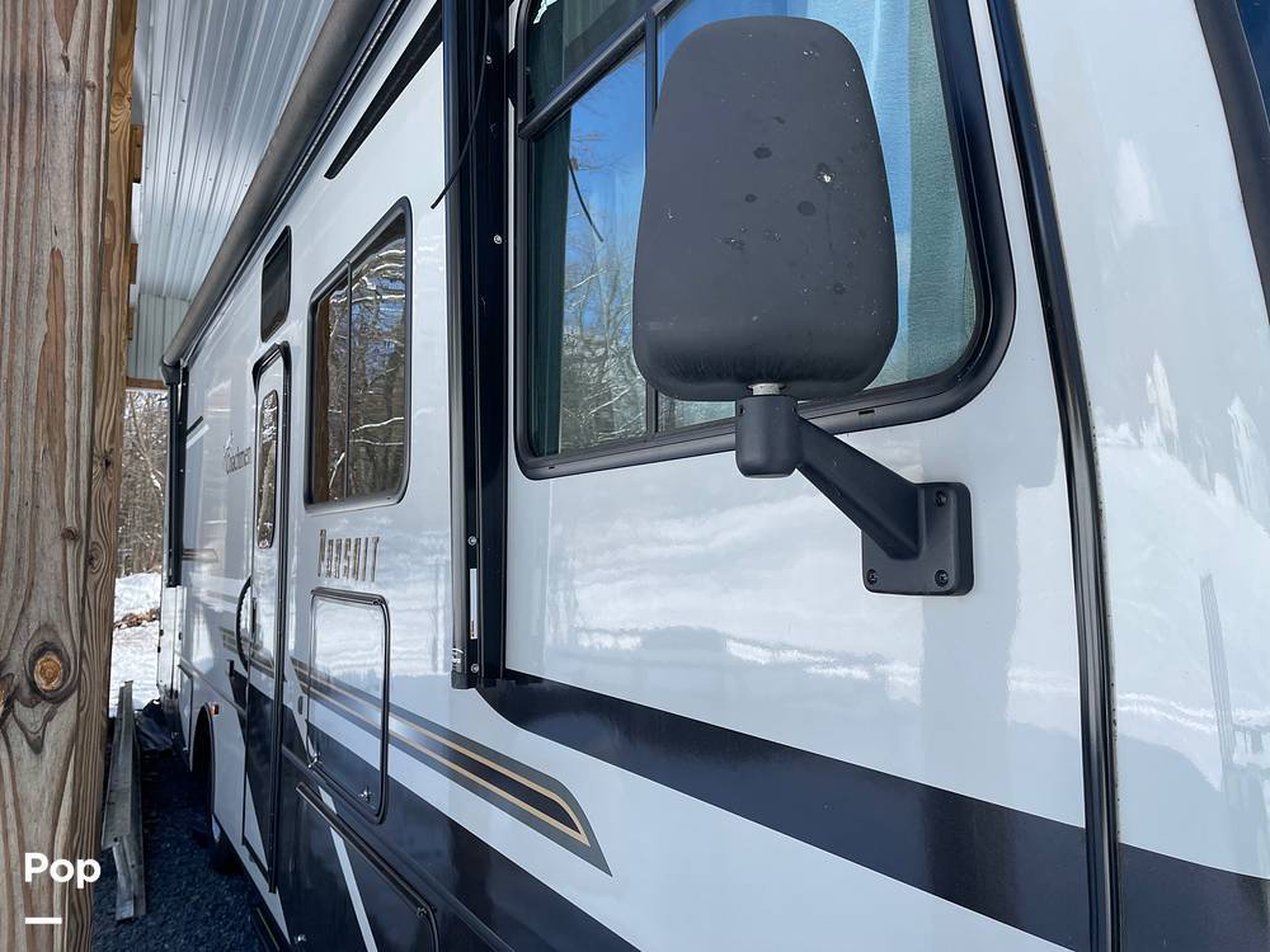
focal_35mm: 26
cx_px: 635
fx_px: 954
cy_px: 476
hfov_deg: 67.3
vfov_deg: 53.1
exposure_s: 1/1289
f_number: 1.6
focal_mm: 4.2
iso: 32
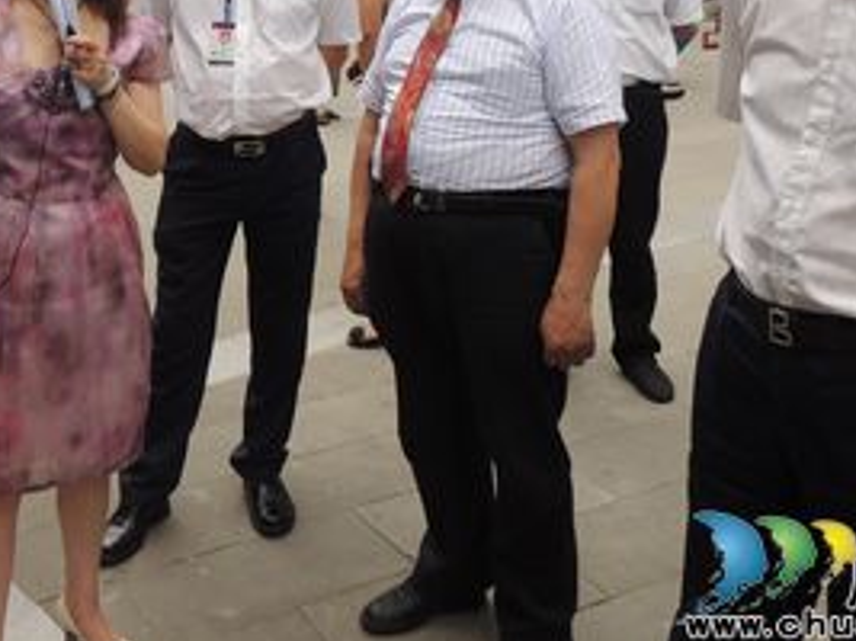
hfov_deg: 41.6
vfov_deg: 30.6
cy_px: 53
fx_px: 1112
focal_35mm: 45
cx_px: 298
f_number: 3
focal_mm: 4.3
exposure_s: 1/125
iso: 100
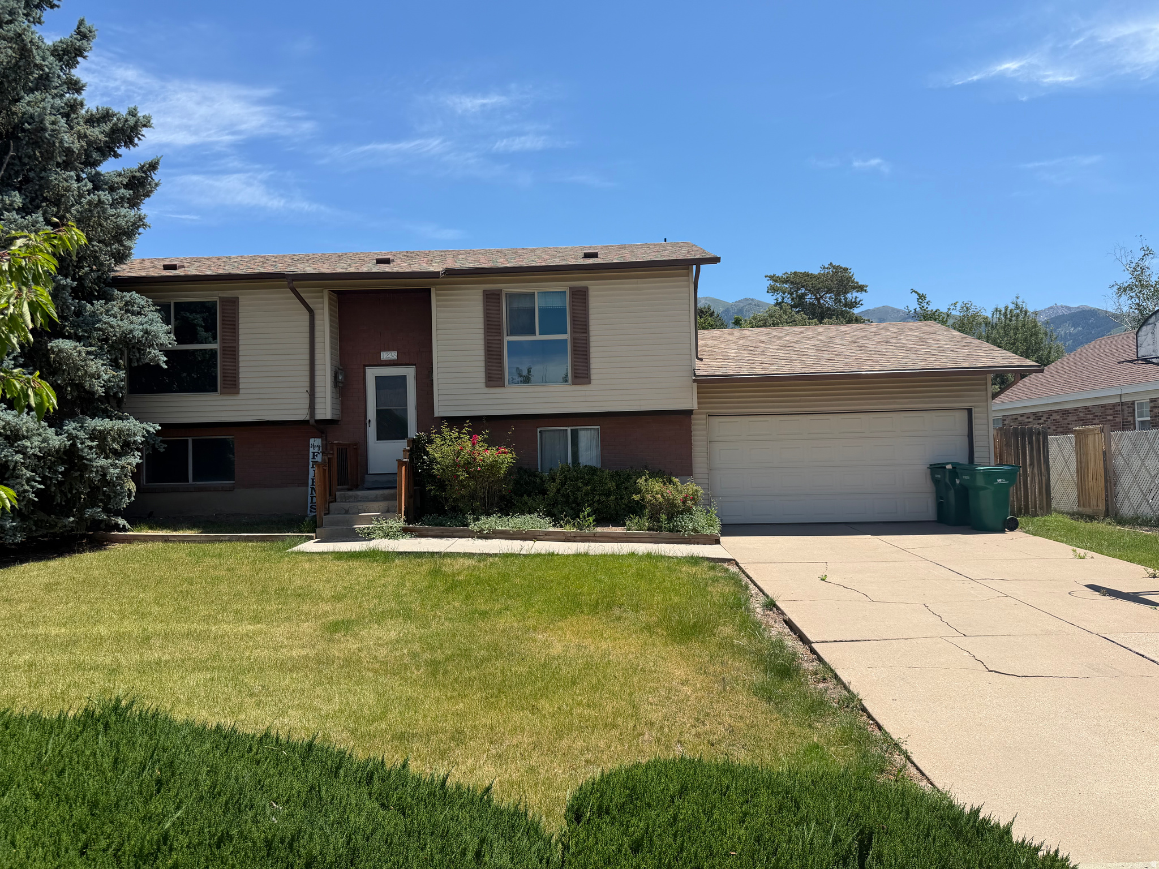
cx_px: 580
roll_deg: +1.2
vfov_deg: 56.8
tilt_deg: +1.4
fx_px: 804
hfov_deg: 71.6
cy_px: 434
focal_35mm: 24
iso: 80
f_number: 1.78
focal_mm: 6.76
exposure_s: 1/4167
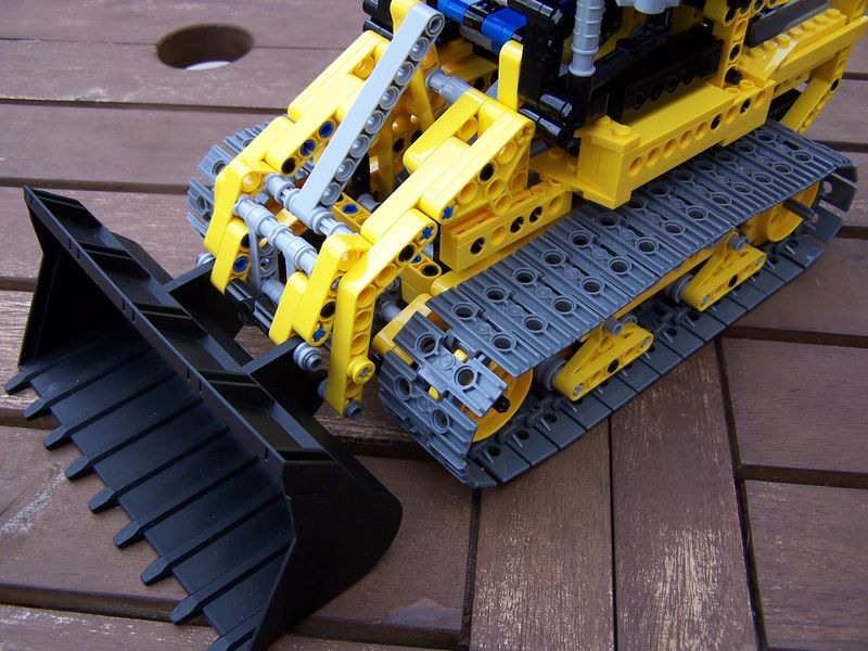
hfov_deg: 49.0
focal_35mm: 38
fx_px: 953
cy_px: 326
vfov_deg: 37.7
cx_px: 434
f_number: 2.8
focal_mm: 6.3
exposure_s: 1/350
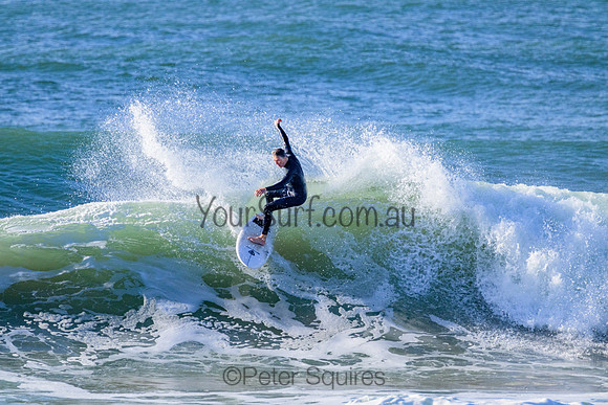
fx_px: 13514
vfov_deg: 1.7
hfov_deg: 2.6
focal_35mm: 800
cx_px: 304
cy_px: 202
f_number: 11
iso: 1800
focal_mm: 800
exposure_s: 1/2000
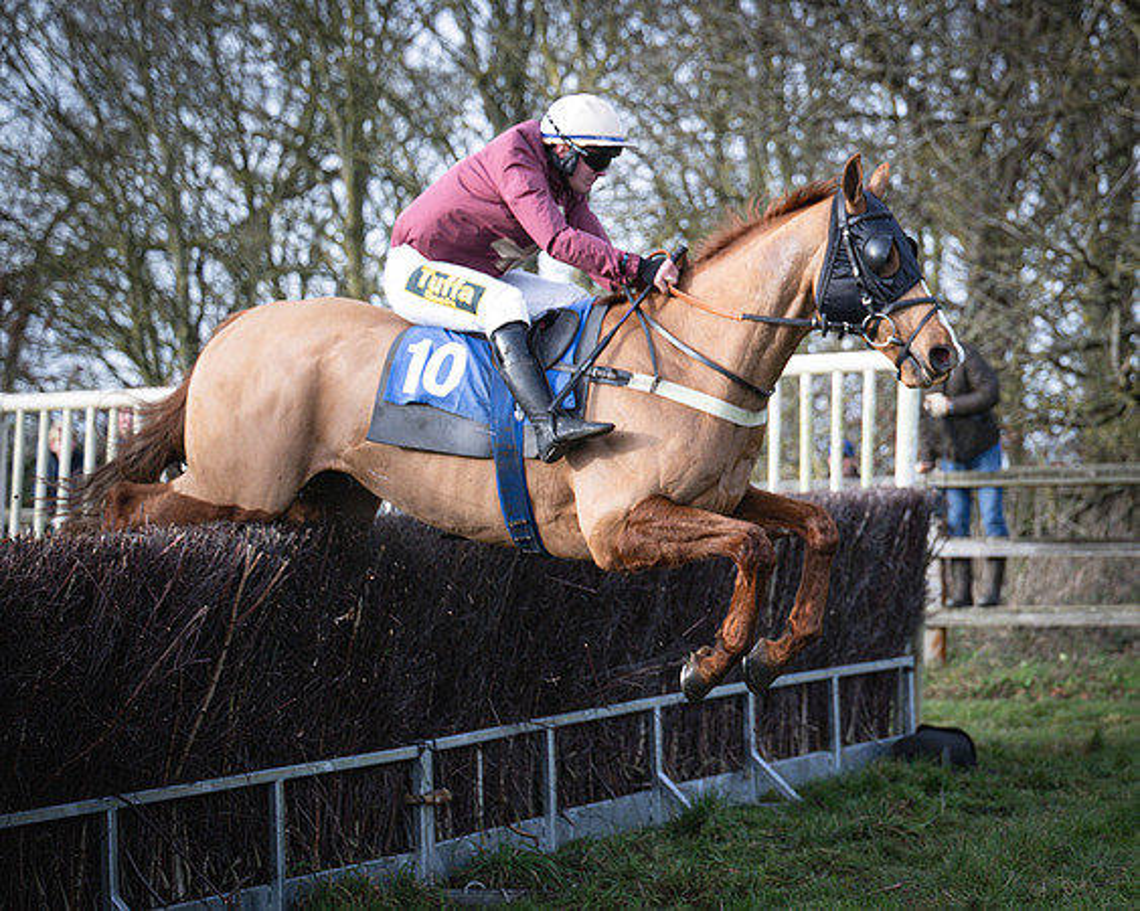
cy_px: 464
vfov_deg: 14.7
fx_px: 3541
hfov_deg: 18.2
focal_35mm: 105
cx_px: 784
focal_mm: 70
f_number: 2.8
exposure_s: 1/2000
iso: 400
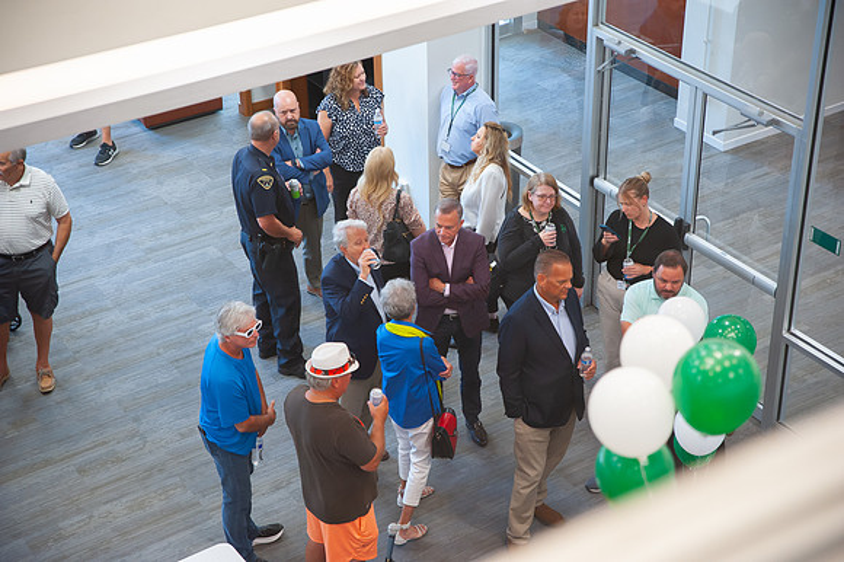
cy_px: 281
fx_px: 1640
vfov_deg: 19.4
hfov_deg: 28.9
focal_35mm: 70
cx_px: 422
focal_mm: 70
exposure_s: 1/160
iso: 1250
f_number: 3.5
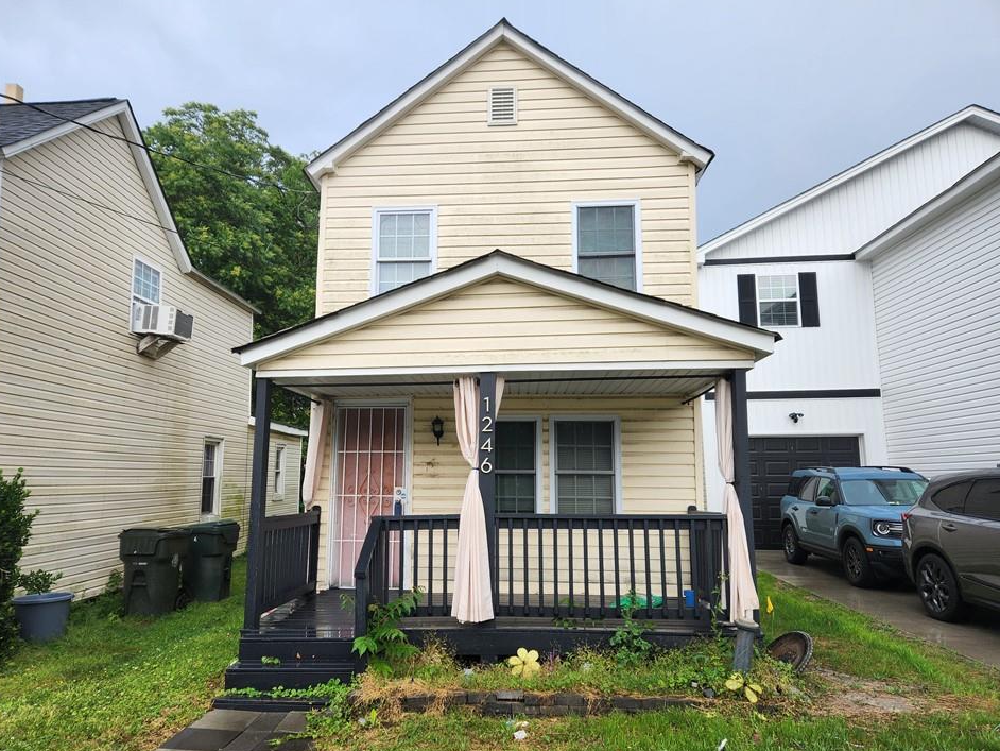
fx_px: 722
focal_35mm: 25
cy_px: 382
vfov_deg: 54.9
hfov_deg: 69.3
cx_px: 465
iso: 20
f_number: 1.8
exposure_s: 1/231
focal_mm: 5.4
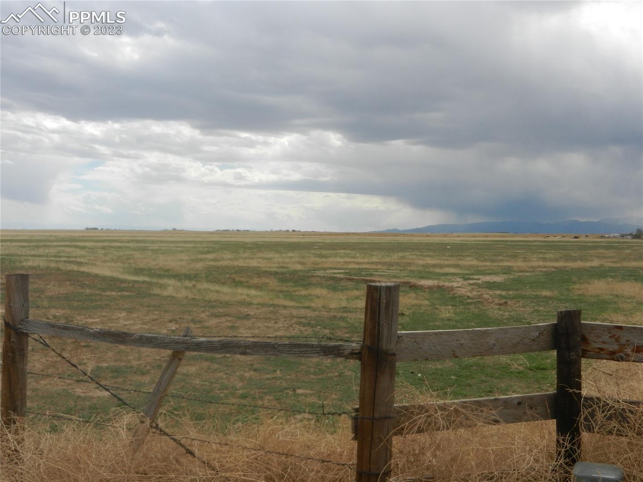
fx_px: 706
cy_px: 241
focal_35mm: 38
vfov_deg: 37.7
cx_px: 322
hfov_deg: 49.0
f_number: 4
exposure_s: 1/1600
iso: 160
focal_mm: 6.9
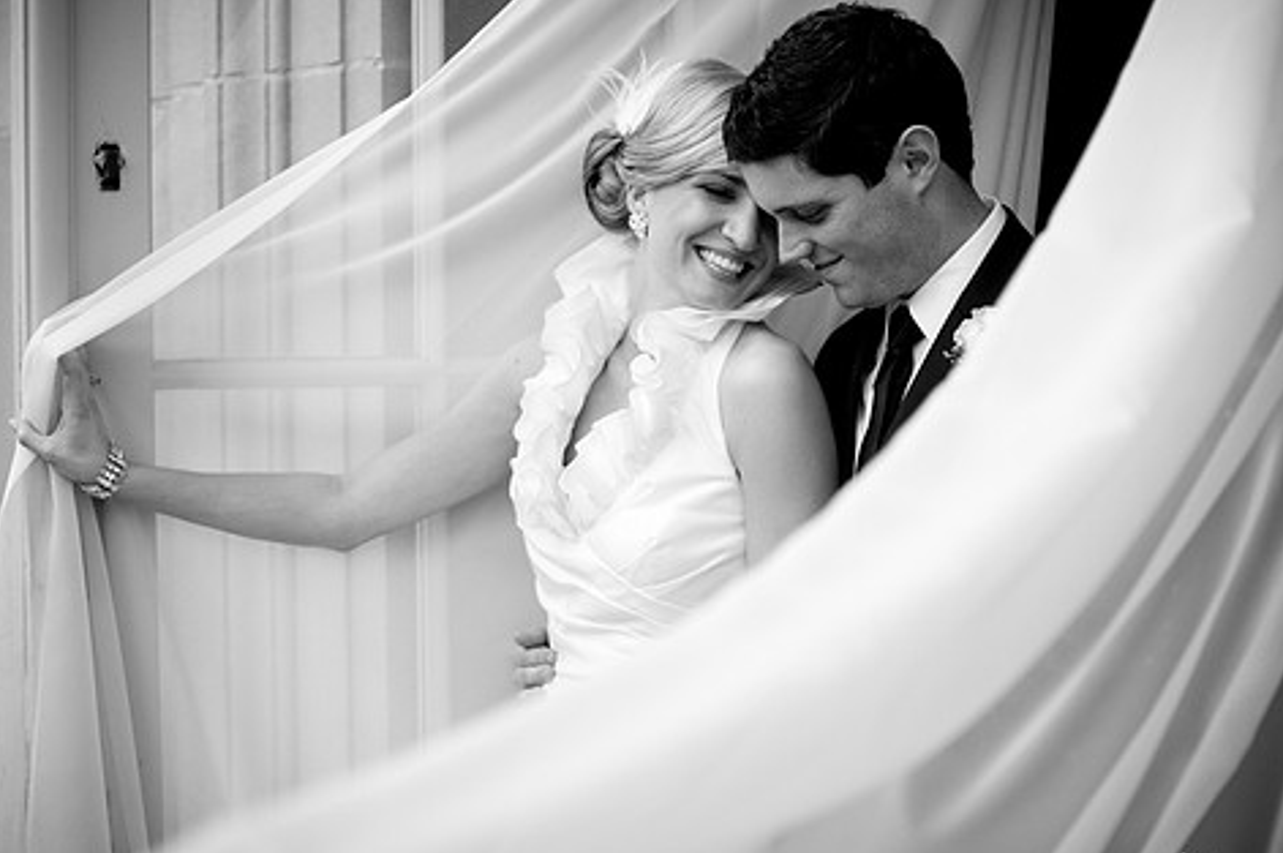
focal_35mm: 65
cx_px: 597
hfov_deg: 31.2
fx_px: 2300
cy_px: 429
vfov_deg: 21.0
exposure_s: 1/5000
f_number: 1.8
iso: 200
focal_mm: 35
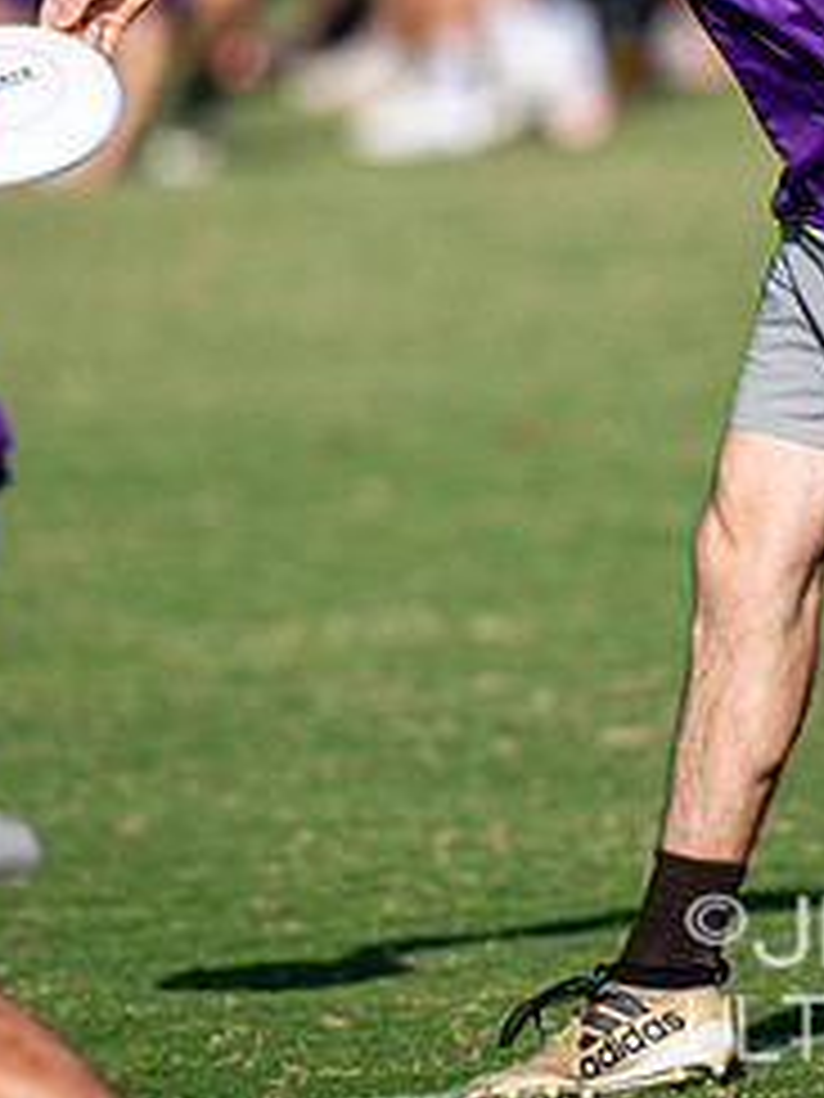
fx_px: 24248
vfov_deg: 2.6
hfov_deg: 1.9
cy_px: 146
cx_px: 536
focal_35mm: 764
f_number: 3.2
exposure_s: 1/2500
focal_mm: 300
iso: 125
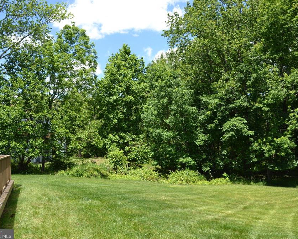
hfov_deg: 57.1
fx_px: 273
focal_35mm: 31
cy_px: 120
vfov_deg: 47.1
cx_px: 157
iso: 100
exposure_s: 1/200
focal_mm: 18
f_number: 6.3
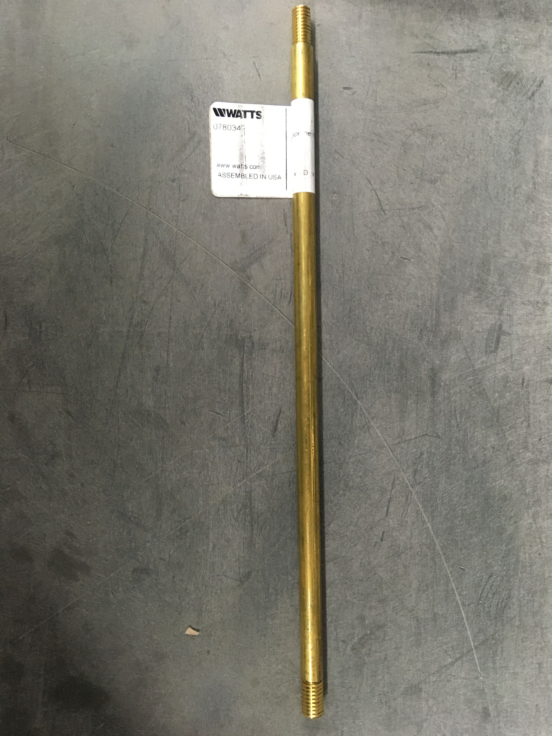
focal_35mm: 29
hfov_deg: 48.2
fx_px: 617
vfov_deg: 61.7
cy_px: 368
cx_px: 276
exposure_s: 1/30
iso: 200
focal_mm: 4.15
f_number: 2.2
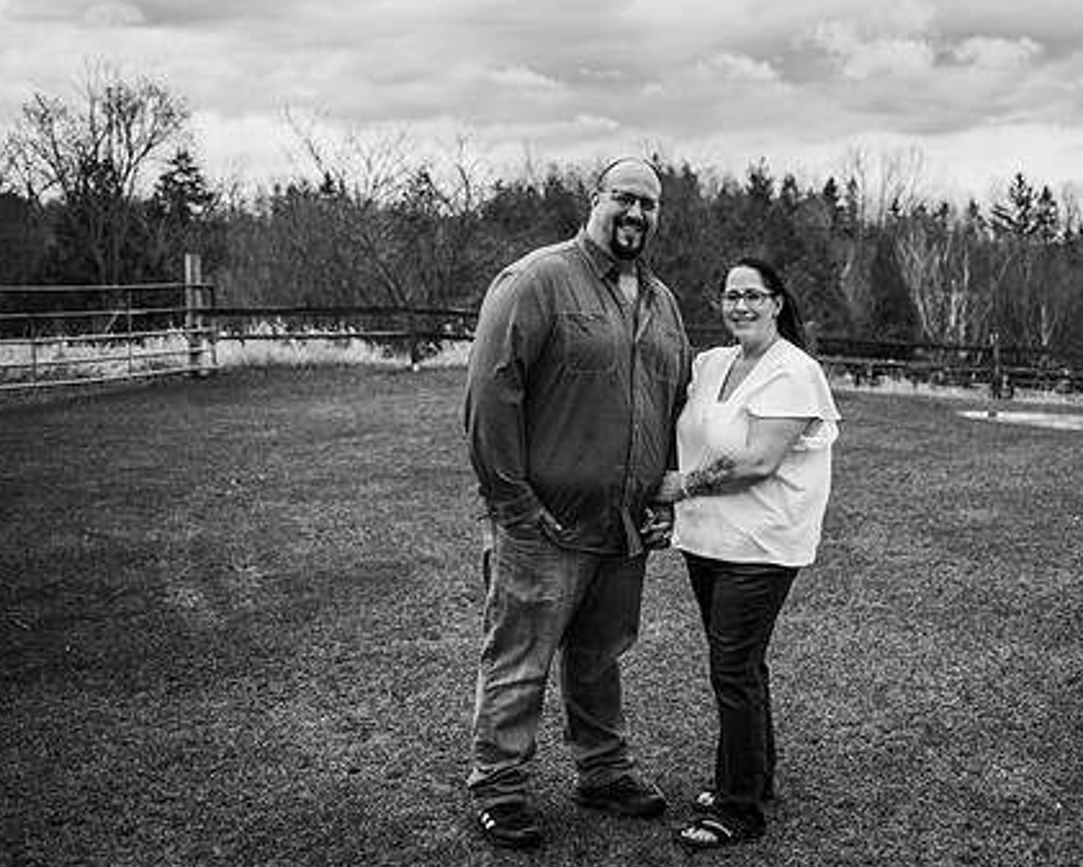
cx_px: 707
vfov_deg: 34.2
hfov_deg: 41.5
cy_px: 428
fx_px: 1411
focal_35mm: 44
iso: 200
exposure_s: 1/400
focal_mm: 34
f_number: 3.2
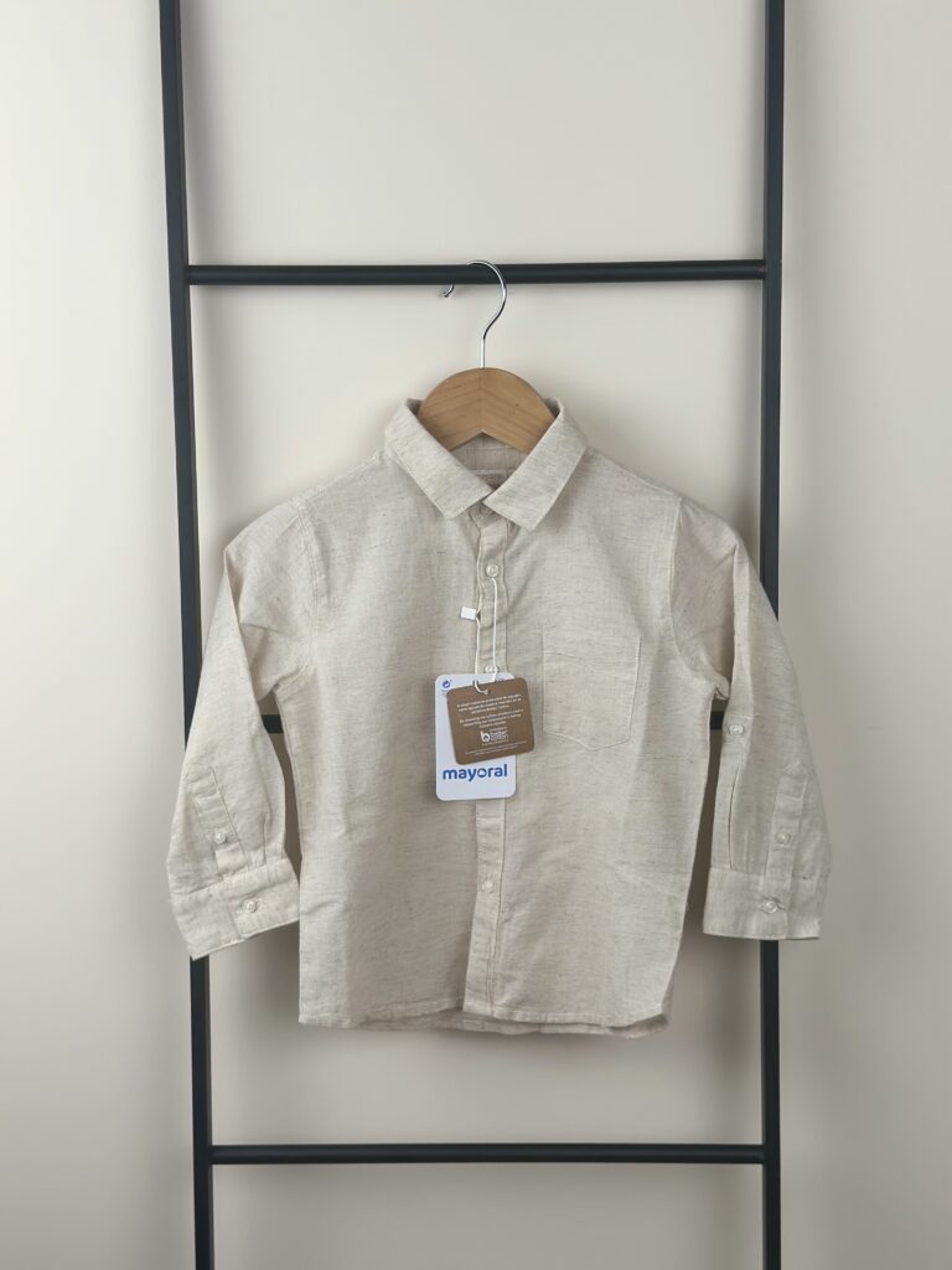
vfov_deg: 39.7
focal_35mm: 48
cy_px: 635
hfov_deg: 30.3
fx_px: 1760
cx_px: 476
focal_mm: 6.86
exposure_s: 1/480
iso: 80
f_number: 1.78
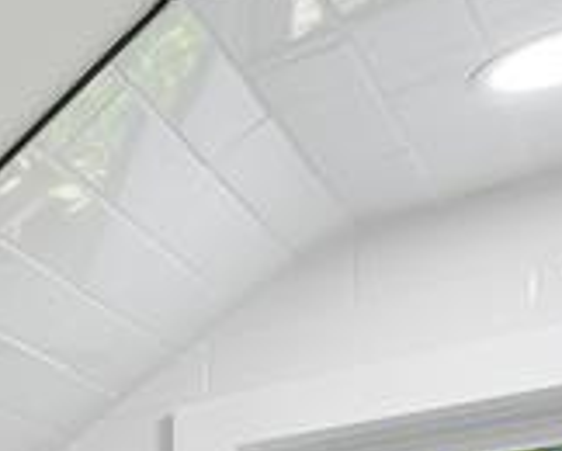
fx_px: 1182
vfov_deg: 17.3
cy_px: 826
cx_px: -729
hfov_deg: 15.9
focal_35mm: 71
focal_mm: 8
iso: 160
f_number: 8
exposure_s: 1/10
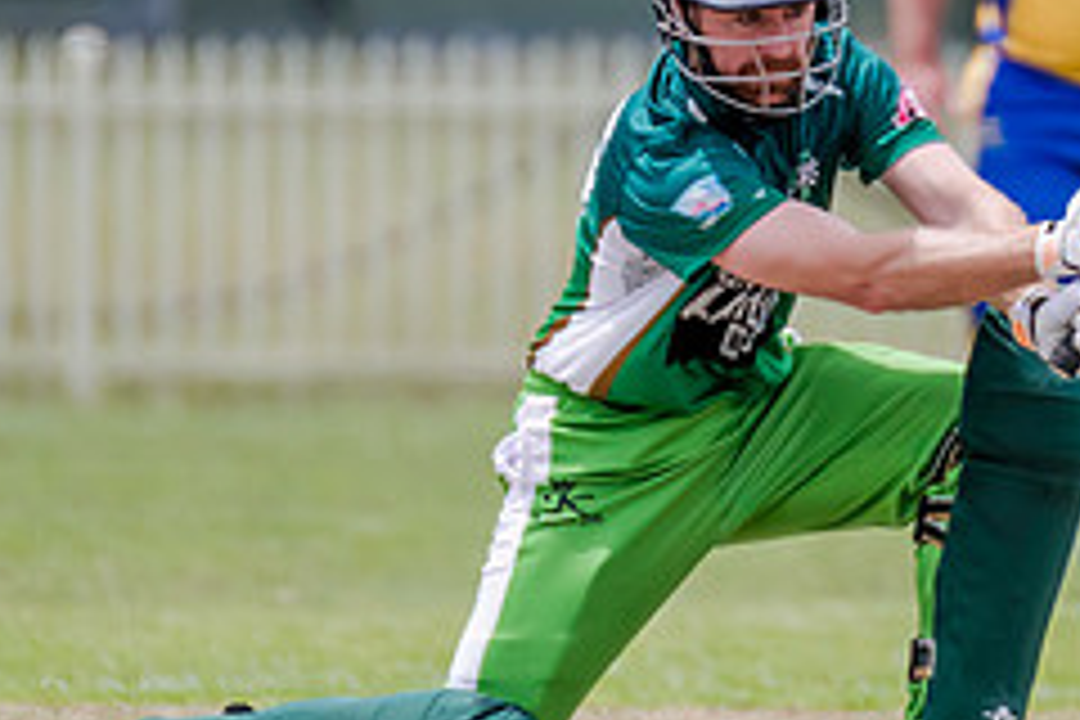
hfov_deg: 1.3
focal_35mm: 1647
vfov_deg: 0.8
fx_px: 49406
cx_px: 653
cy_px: 24
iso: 800
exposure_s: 1/2500
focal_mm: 600
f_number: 5.6
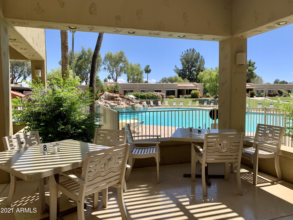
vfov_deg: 53.1
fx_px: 220
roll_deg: -0.4
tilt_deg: -2.0
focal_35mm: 26
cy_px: 110
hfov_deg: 67.3
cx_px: 146
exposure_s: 1/1748
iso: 25
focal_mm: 4.25
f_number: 1.8
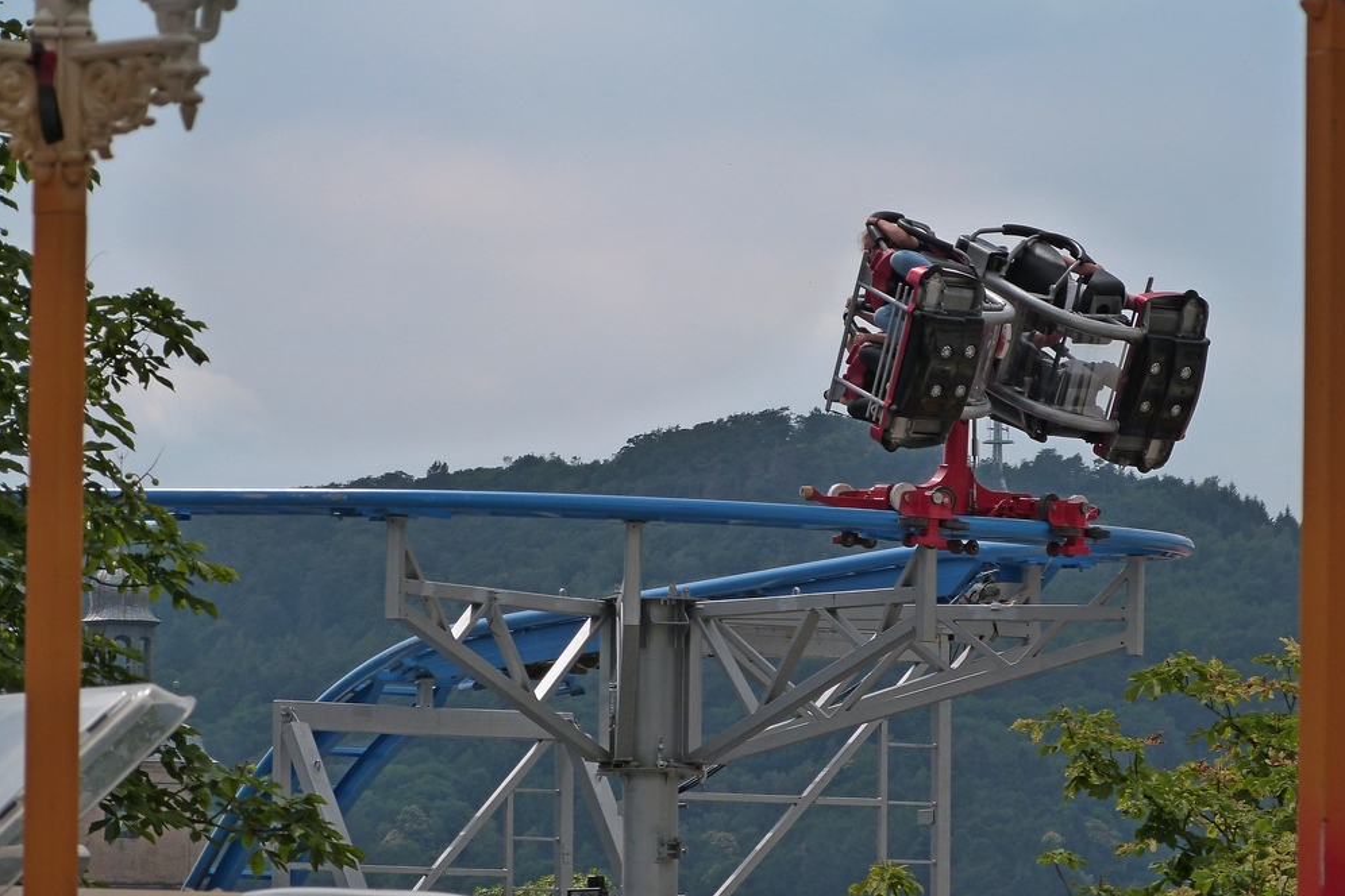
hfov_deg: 7.3
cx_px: 672
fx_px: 10572
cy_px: 474
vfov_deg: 4.9
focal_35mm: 283
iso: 160
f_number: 5.6
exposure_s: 1/800
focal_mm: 48.8
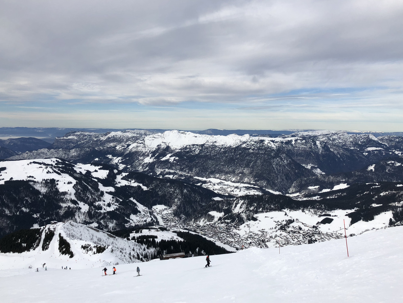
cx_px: 199
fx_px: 349
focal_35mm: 30
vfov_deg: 46.8
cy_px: 159
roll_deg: -0.6
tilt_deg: -4.0
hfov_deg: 60.0
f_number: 1.8
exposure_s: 1/2525
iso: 20
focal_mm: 4
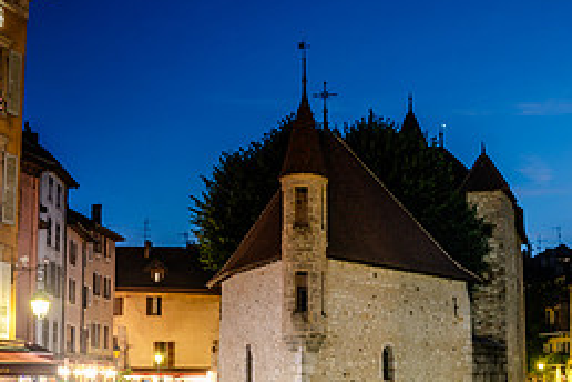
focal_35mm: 54
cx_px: 297
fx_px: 858
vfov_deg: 24.7
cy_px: 296
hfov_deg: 36.9
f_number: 8
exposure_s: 8
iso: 50
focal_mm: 24
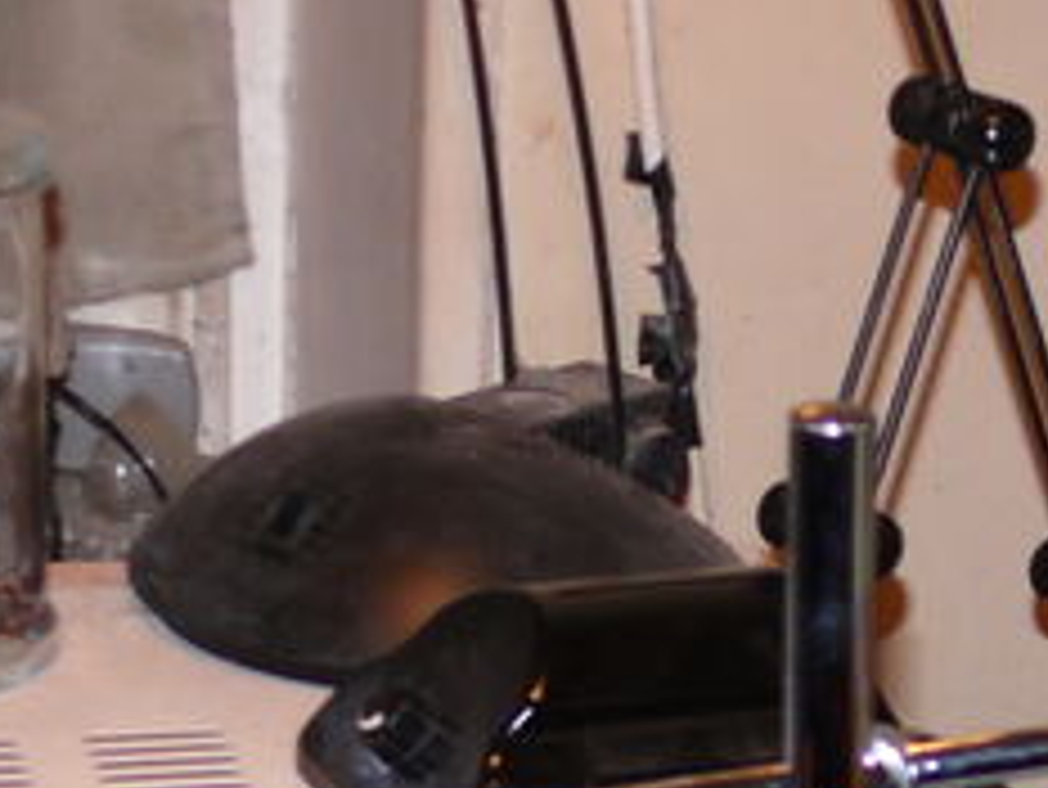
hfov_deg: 12.0
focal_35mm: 150
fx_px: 4544
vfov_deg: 9.4
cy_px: 1463
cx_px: 1934
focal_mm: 7.4
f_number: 2.8
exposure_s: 1/30
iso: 100
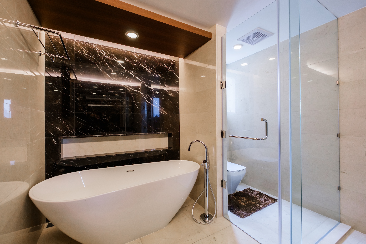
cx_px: 183
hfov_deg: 100.4
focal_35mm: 15
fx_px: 152
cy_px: 122
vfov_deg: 77.3
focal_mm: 10
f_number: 7.1
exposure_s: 1/10
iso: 400
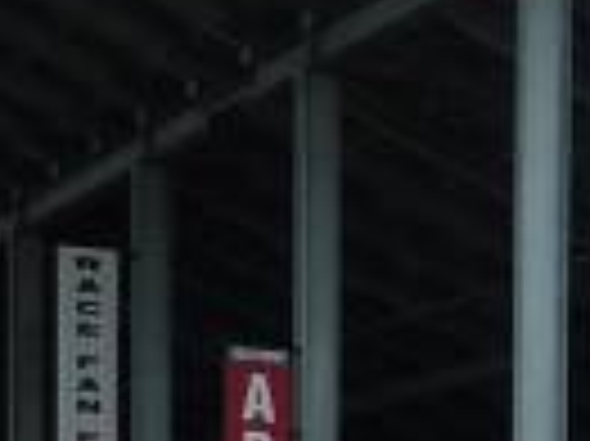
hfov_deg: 9.5
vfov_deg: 7.2
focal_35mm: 192
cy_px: 1076
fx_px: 3269
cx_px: 1266
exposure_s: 1/250
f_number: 4
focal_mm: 4.1
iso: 80
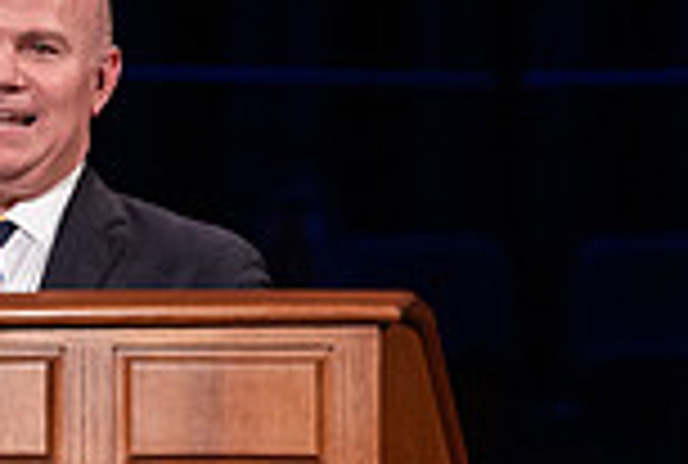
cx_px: -292
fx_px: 14759
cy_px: 307
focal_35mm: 770
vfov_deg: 1.8
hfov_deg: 2.7
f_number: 4.5
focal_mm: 190
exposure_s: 1/200
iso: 2000
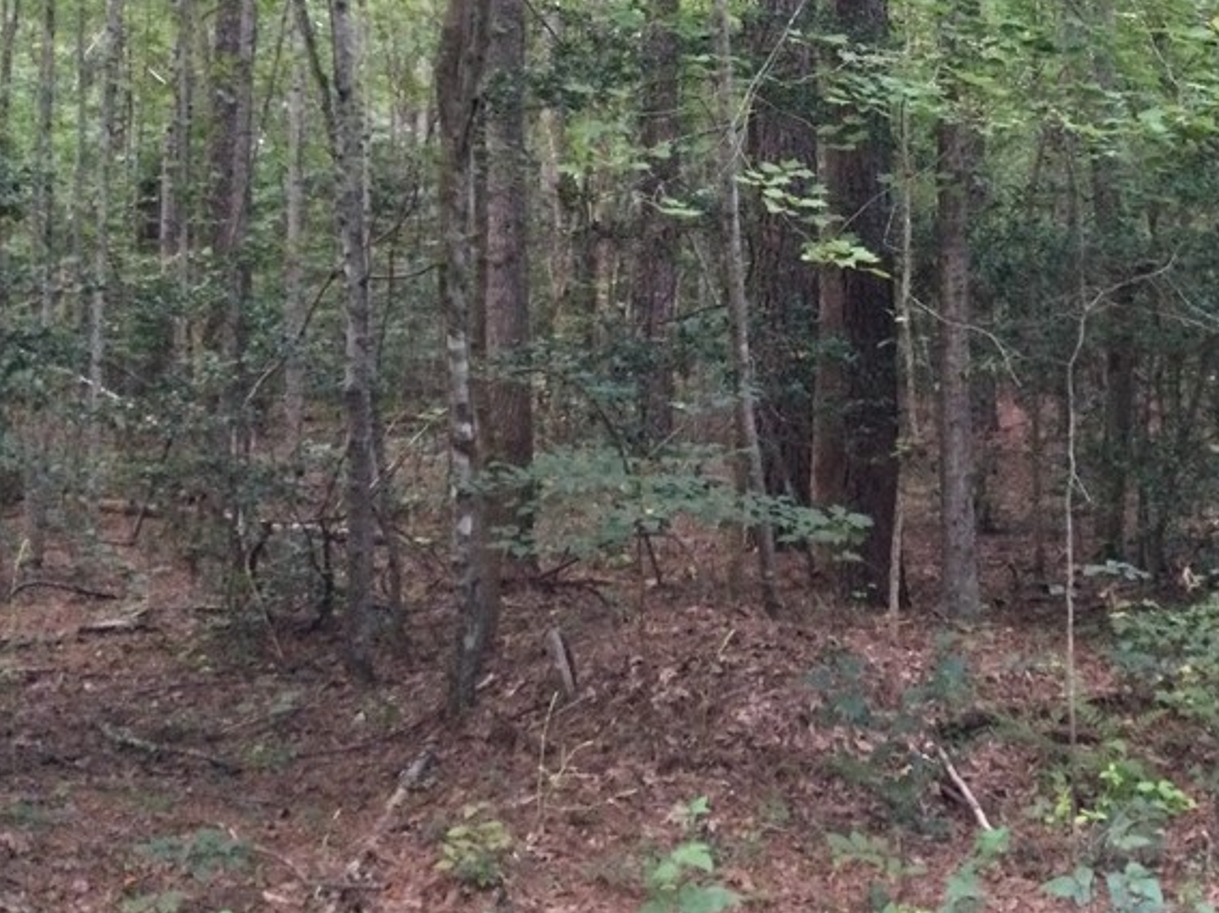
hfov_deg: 33.3
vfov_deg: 25.9
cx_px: 995
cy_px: 271
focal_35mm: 56
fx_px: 1972
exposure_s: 1/20
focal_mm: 3.3
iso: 200
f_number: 2.4
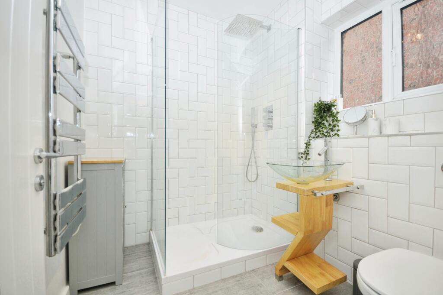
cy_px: 148
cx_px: 222
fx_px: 184
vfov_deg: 77.2
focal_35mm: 15
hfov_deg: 100.4
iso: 200
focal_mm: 10
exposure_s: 1/60
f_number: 5
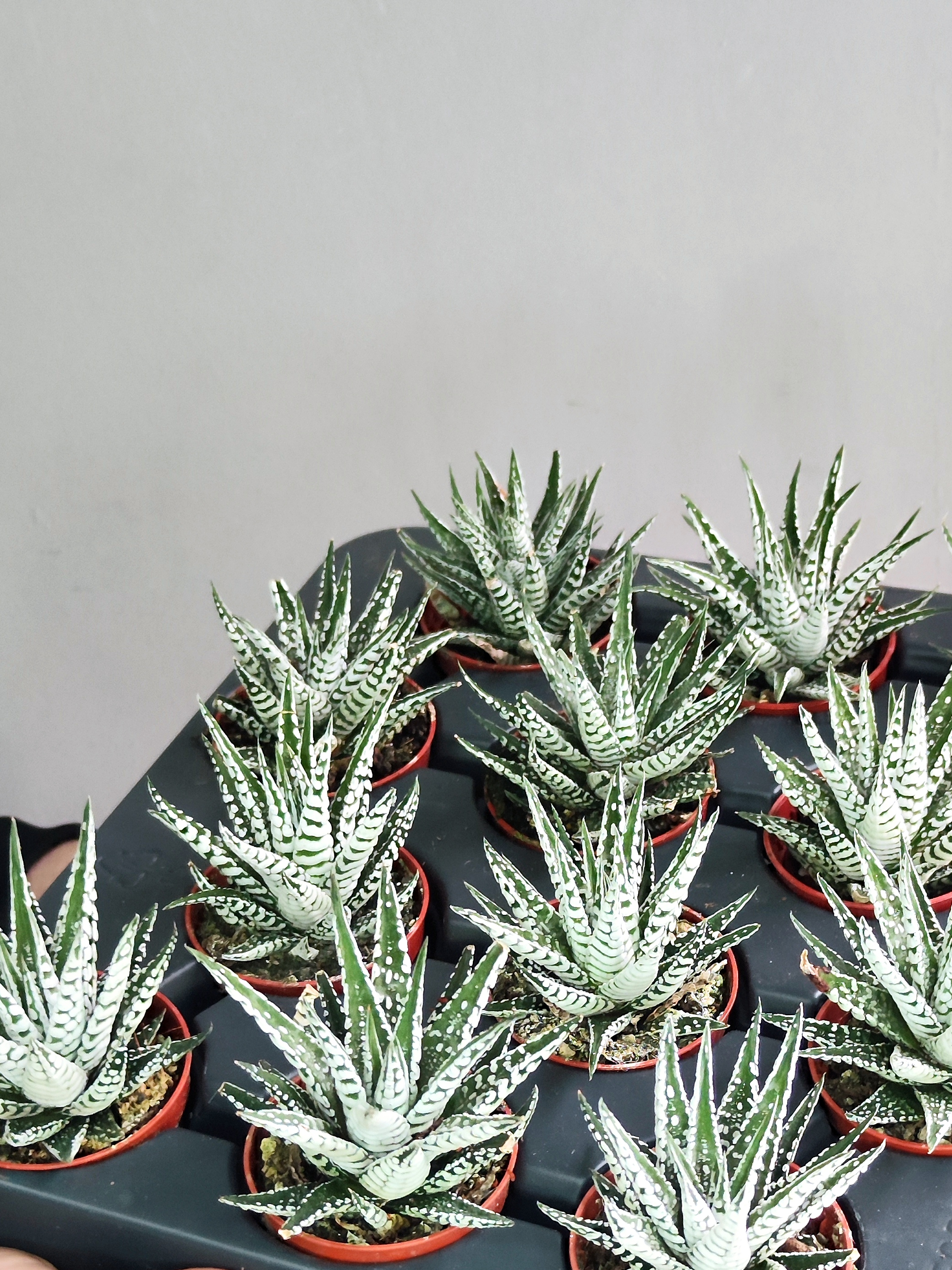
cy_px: 858
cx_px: 579
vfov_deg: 52.8
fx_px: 1247
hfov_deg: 41.6
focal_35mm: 34
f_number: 1.69
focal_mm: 7.01
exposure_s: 1/100
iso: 786
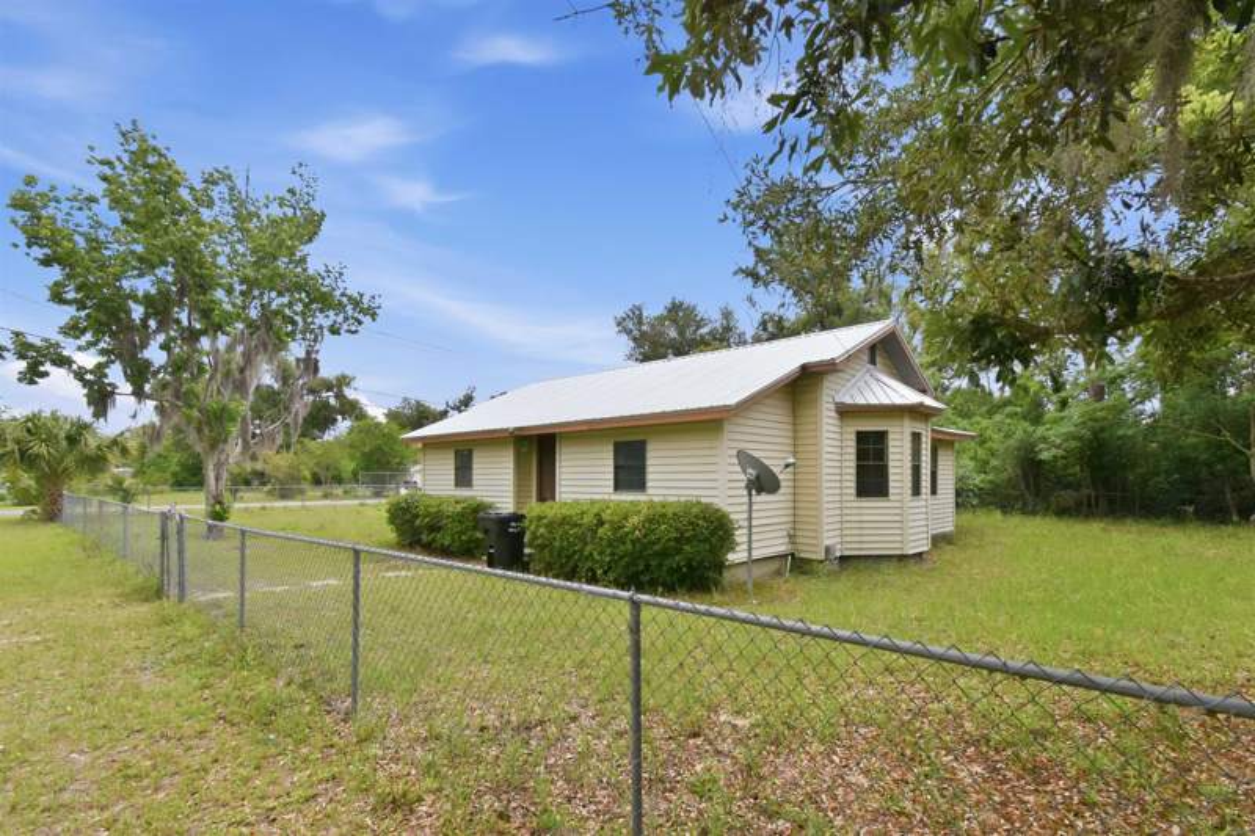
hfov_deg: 100.4
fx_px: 523
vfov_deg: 77.3
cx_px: 628
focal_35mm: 15
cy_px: 418
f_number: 10
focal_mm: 10
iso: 400
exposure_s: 1/400
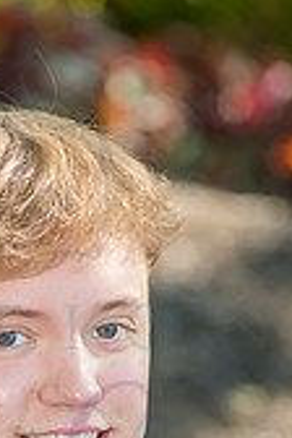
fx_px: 5535
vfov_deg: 4.5
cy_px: 420
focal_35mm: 455
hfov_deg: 3.0
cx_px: -3
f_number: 5.6
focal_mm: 170
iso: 800
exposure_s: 1/320
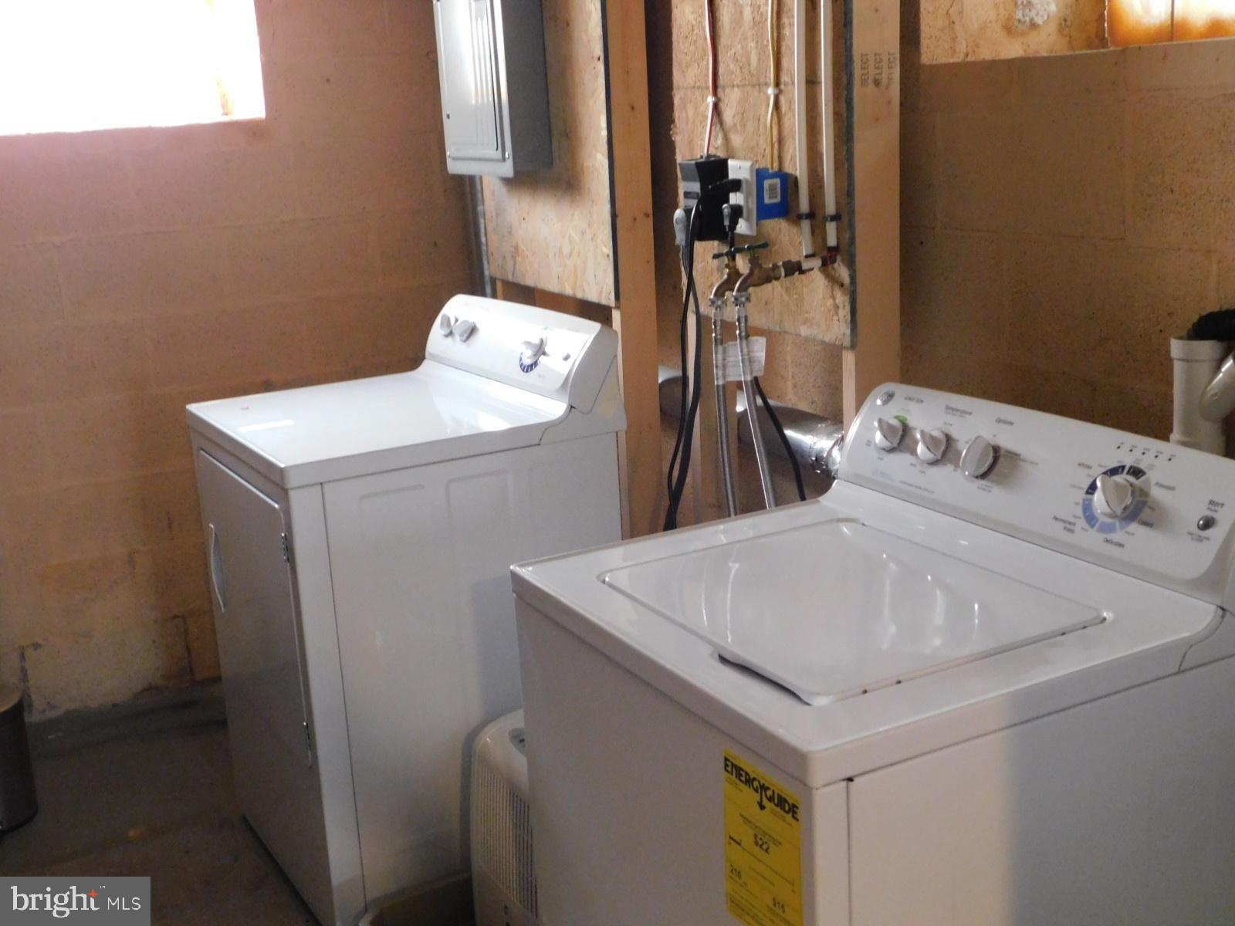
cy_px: 463
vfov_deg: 36.0
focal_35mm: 40
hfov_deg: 46.8
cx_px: 618
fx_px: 1427
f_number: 3.6
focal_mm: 7.1
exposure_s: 1/8
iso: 800
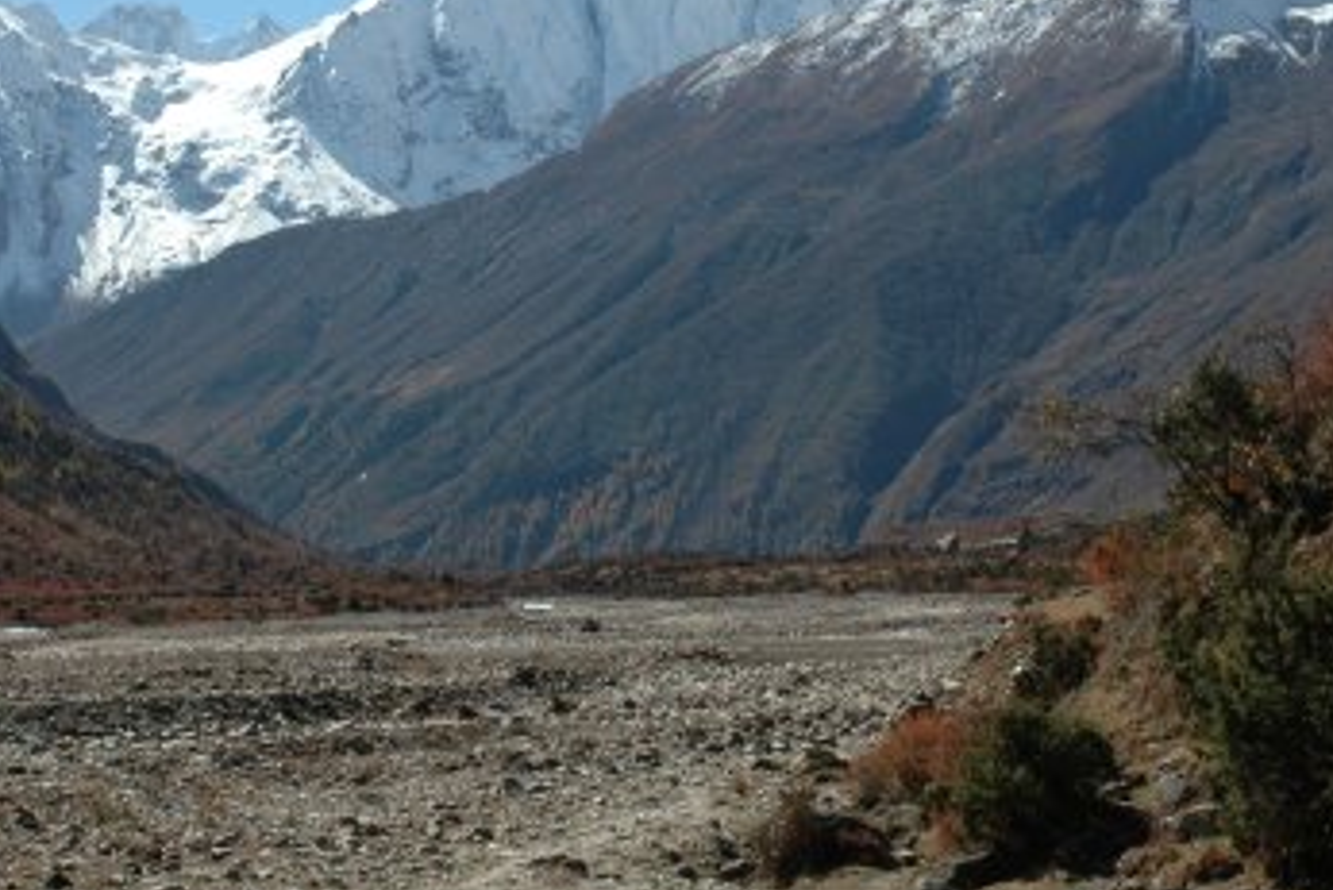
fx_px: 2891
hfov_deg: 26.0
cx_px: 705
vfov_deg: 17.5
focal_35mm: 78
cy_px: 385
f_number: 9
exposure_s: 1/320
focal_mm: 25
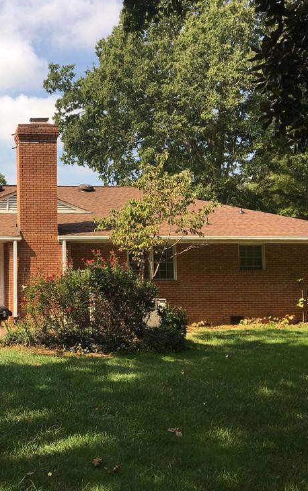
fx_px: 577
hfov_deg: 28.1
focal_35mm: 43
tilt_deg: +4.5
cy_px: 252
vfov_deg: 46.2
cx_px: -1
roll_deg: +0.5
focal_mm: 4.15
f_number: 2.2
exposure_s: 1/905
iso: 25
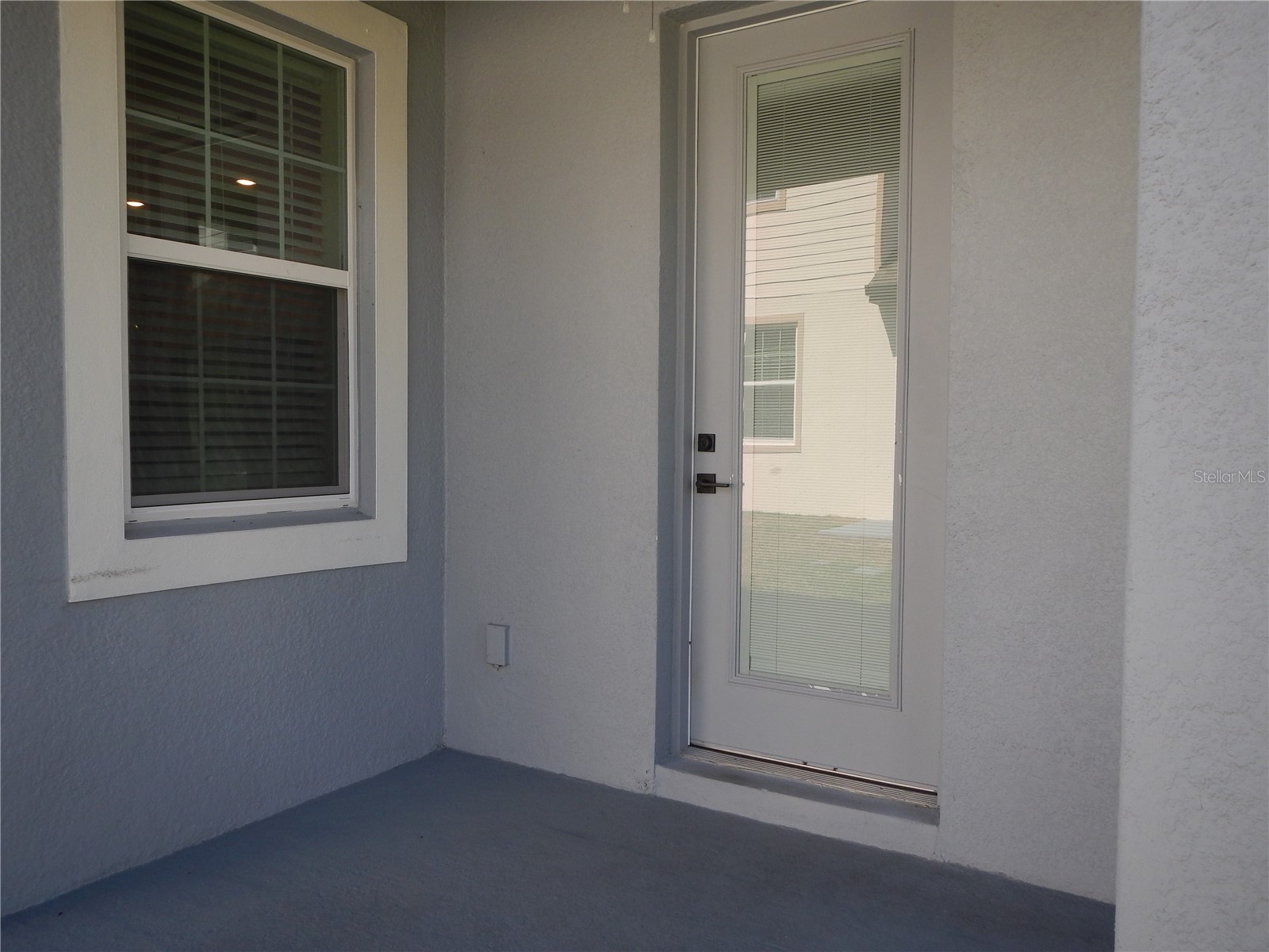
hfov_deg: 63.4
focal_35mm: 28
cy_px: 476
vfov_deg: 49.7
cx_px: 634
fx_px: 1026
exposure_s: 1/320
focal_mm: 5
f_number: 3.9
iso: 125
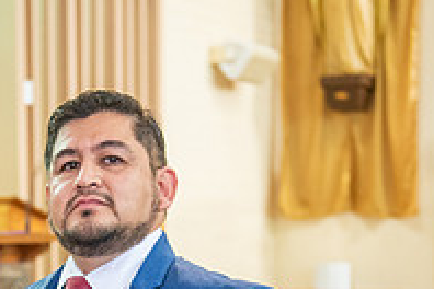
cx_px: 33
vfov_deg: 10.8
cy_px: 400
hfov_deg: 16.4
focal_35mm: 123
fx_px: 1483
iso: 2000
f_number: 2.8
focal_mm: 42
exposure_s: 1/160
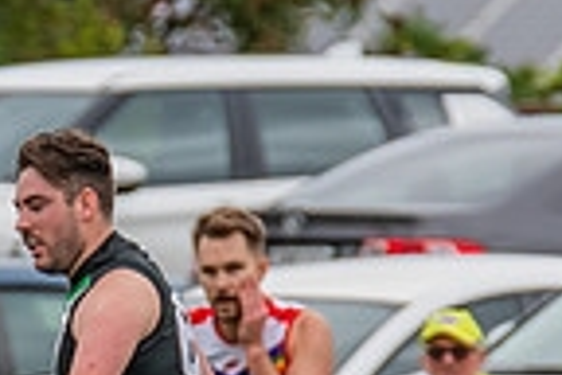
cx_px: -747
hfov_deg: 1.1
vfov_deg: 0.8
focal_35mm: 1817
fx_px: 28363
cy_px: 838
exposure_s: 1/1000
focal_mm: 330
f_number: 5.6
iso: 800
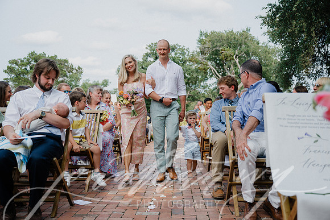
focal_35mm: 42
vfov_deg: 31.9
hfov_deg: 46.4
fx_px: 385
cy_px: 110
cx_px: 165
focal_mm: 42
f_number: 3.5
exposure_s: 1/500
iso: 64
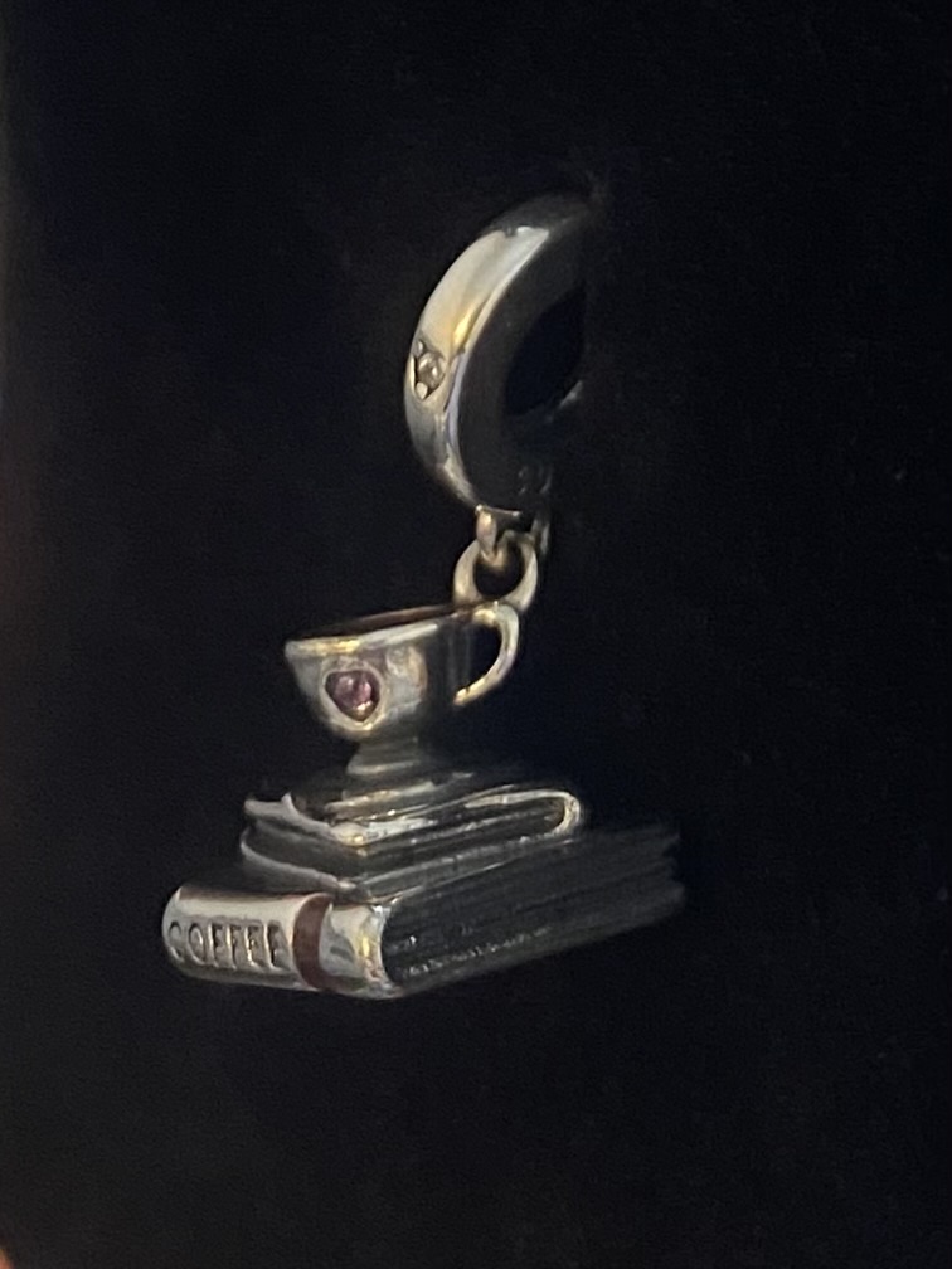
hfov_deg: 54.9
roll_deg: +5.4
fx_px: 917
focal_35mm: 25
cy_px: 634
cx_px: 476
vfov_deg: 69.4
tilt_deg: -29.8
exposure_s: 1/33
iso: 500
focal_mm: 4.25
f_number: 1.8
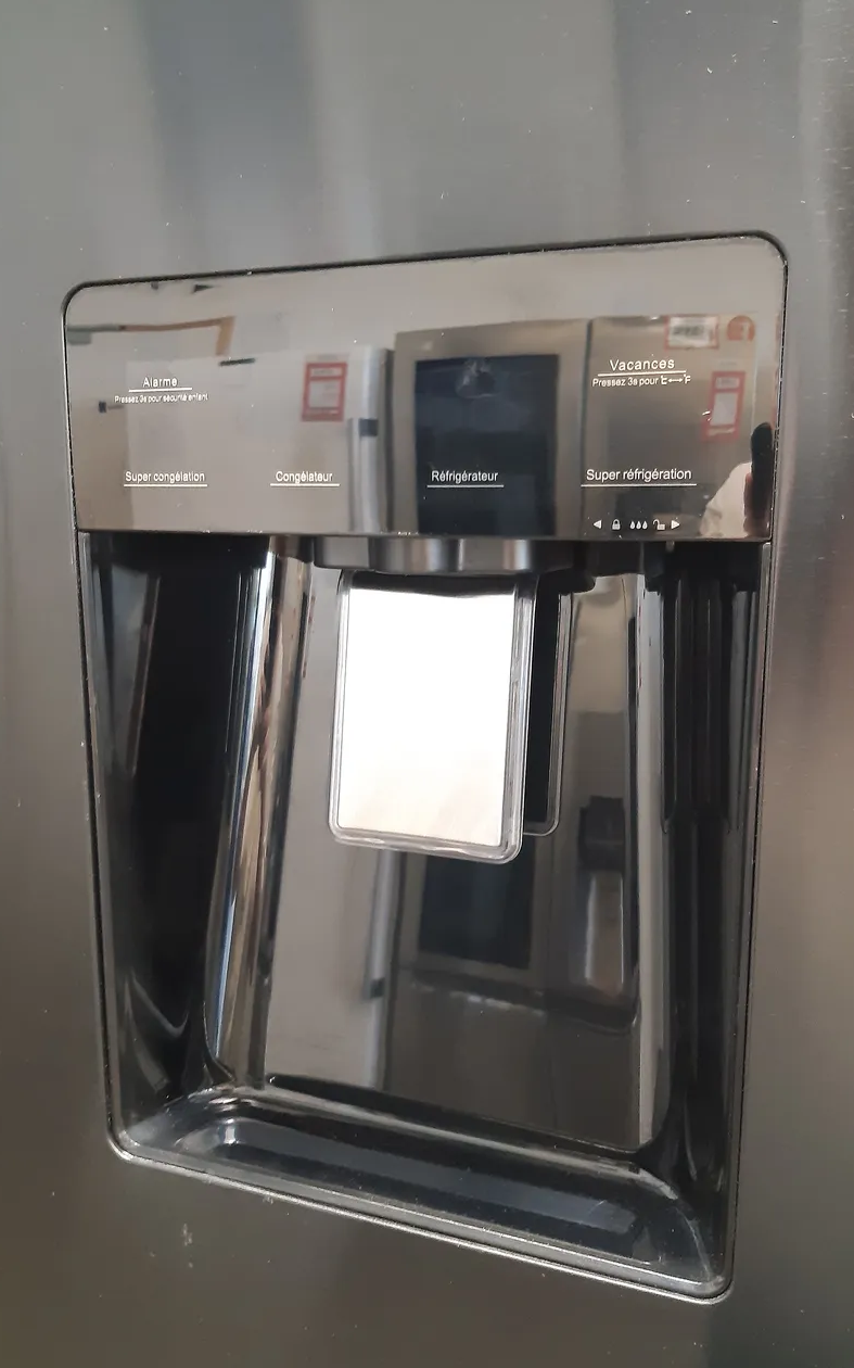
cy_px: 682
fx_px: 1043
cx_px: 436
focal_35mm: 28
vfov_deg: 66.5
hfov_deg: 44.5
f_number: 1.7
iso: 500
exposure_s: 1/25
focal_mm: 3.92
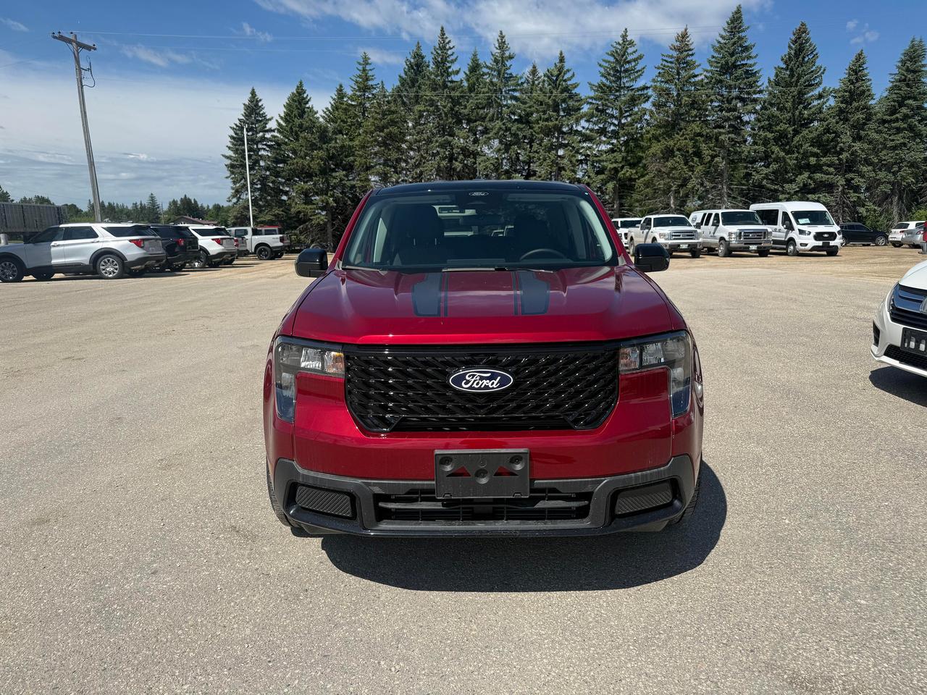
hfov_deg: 71.6
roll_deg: +1.1
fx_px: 643
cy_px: 348
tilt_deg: -10.4
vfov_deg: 56.8
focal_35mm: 24
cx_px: 464
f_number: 1.78
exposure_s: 1/6173
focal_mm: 6.76
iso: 80
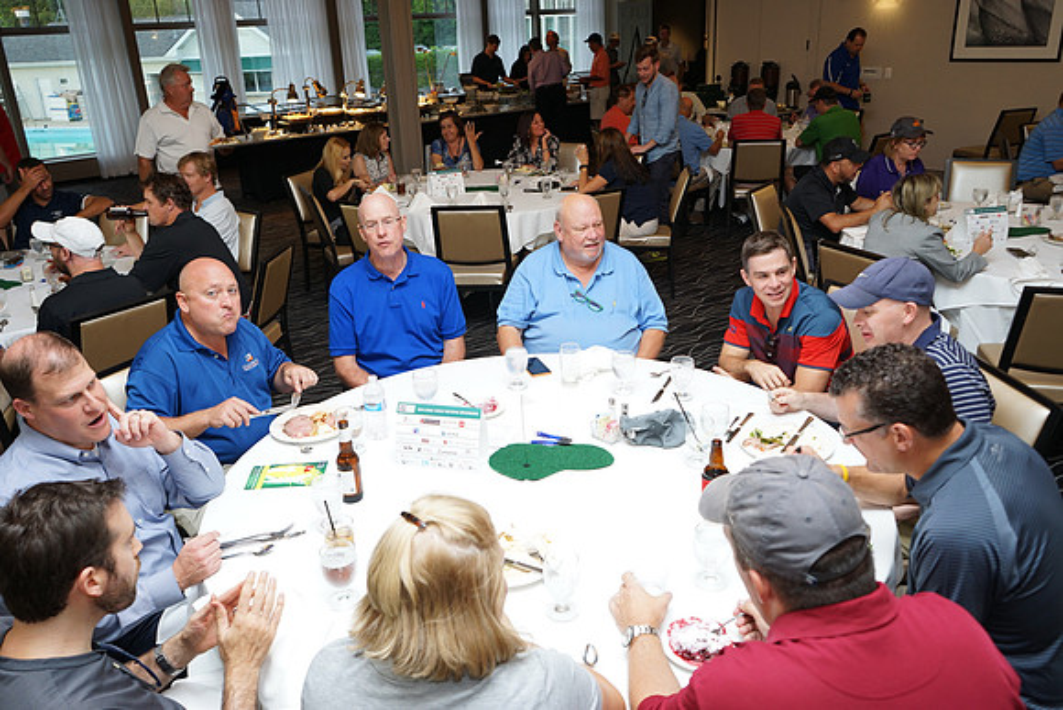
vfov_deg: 46.4
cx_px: 532
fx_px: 827
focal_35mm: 28
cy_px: 355
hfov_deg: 65.5
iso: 640
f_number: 5
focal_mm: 28
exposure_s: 1/80
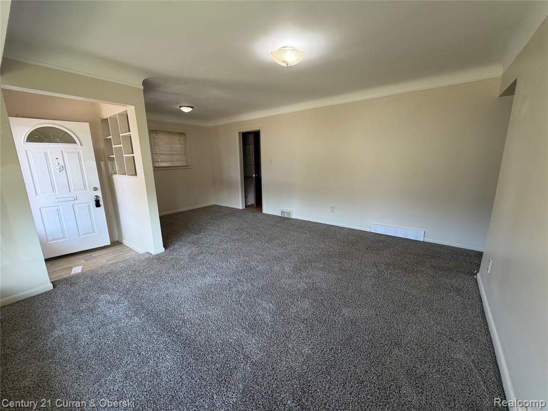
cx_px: 274
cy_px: 206
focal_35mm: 14
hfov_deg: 102.1
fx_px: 222
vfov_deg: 85.7
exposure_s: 1/120
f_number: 2.2
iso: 125
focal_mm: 2.22
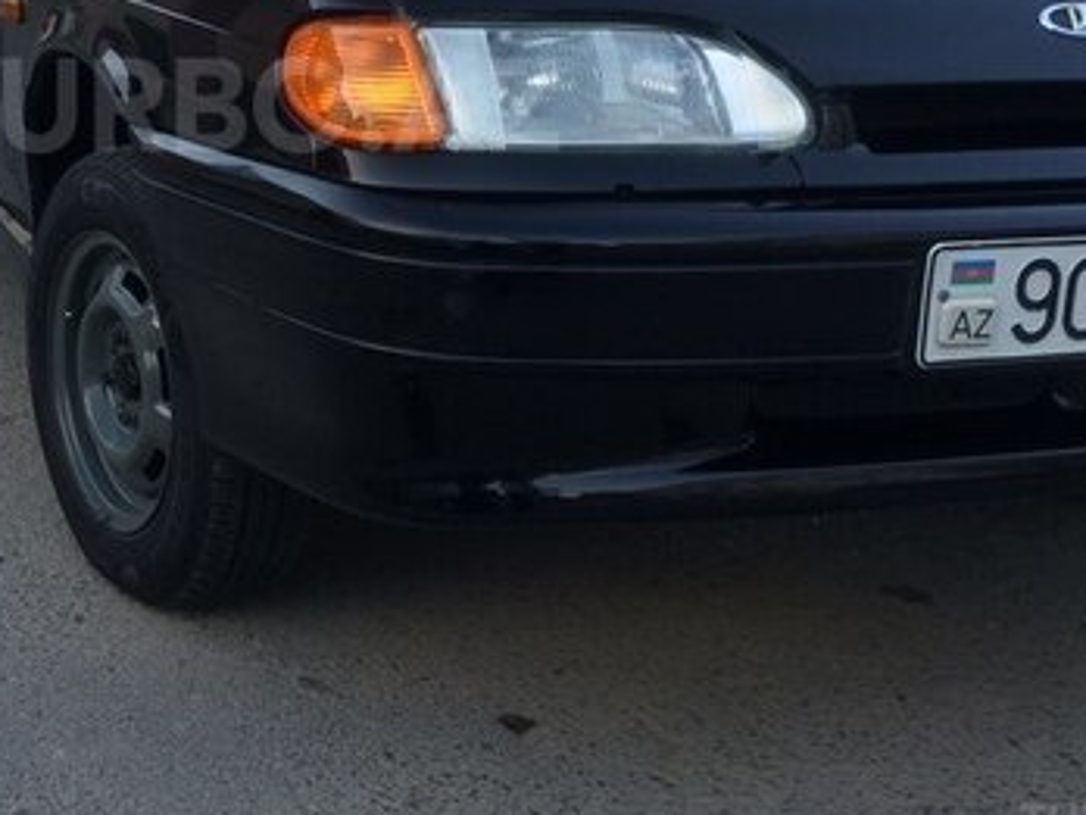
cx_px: 240
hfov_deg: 34.0
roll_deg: -0.9
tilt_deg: -6.8
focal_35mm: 55
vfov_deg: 25.8
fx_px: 1726
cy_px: 105
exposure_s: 1/50
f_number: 2.2
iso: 40
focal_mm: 4.15
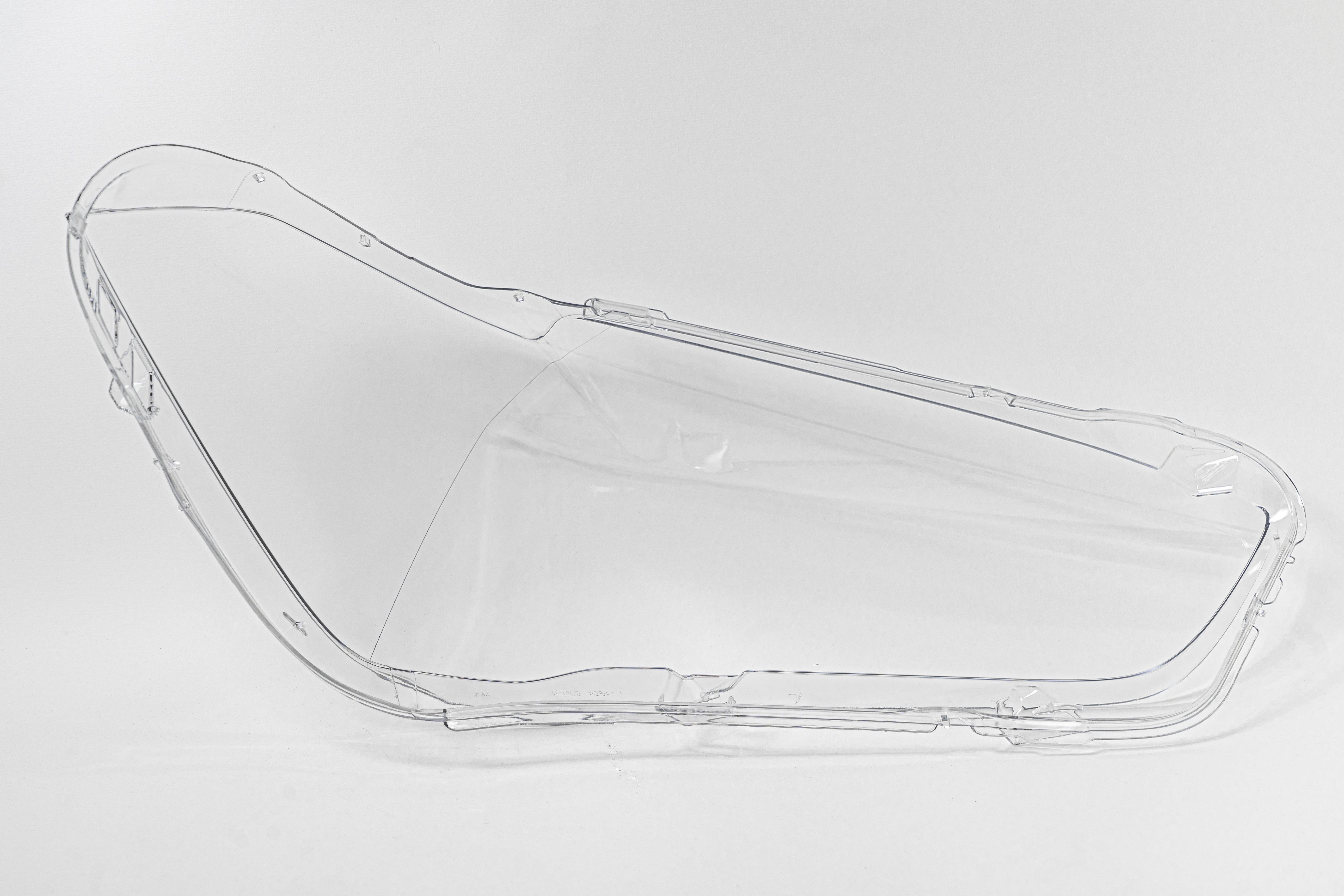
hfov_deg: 27.3
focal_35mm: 74
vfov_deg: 18.4
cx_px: 708
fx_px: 2762
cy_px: 449
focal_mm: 69
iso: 100
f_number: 9
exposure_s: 1/125
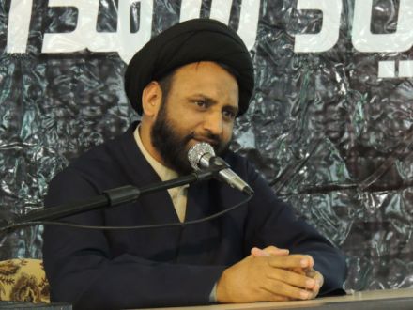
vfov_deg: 7.4
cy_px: 155
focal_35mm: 200
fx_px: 2386
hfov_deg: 9.9
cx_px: 206
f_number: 4.6
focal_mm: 35.6
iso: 800
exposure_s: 1/10
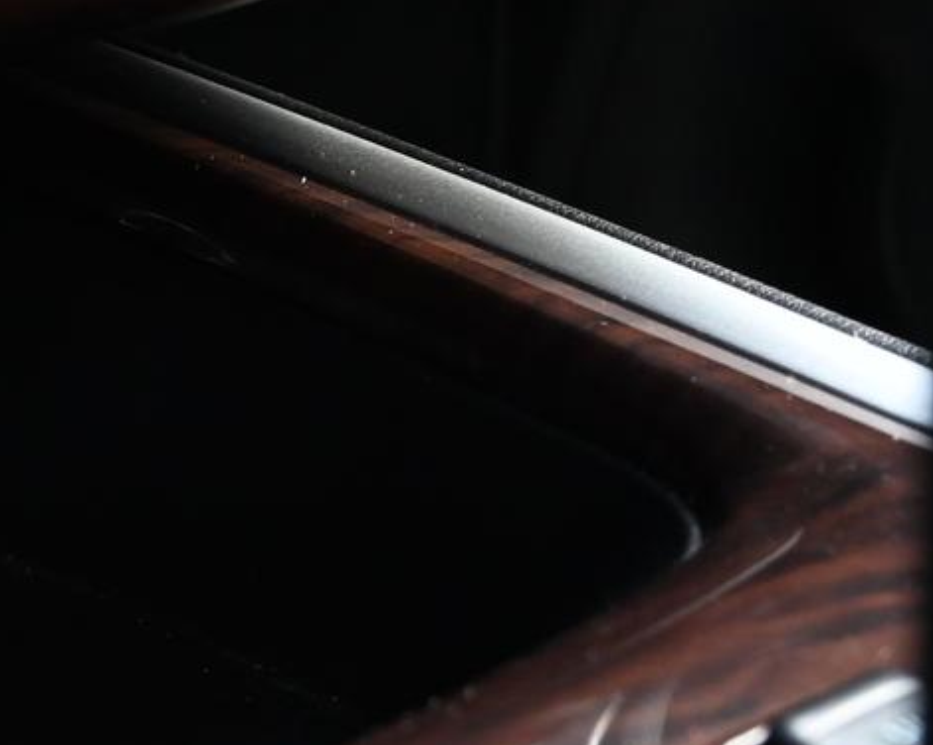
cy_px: 384
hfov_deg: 19.2
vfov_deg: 16.7
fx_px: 2538
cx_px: -293
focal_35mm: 92
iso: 1600
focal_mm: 24
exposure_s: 1/160
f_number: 6.3
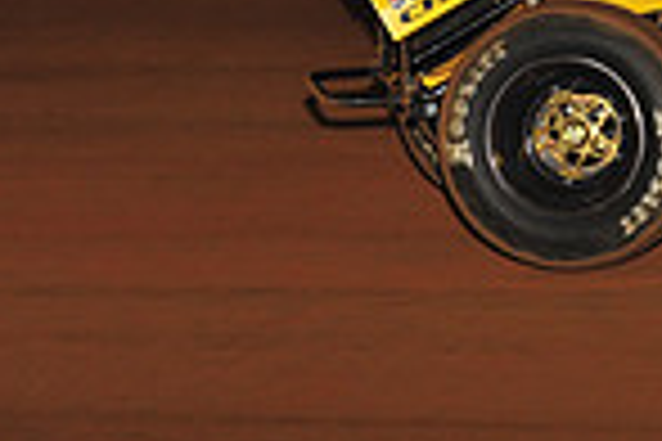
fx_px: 7631
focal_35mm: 415
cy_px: -320
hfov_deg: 4.9
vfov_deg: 3.3
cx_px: 1247
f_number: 7.1
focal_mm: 105
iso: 1000
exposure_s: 1/320
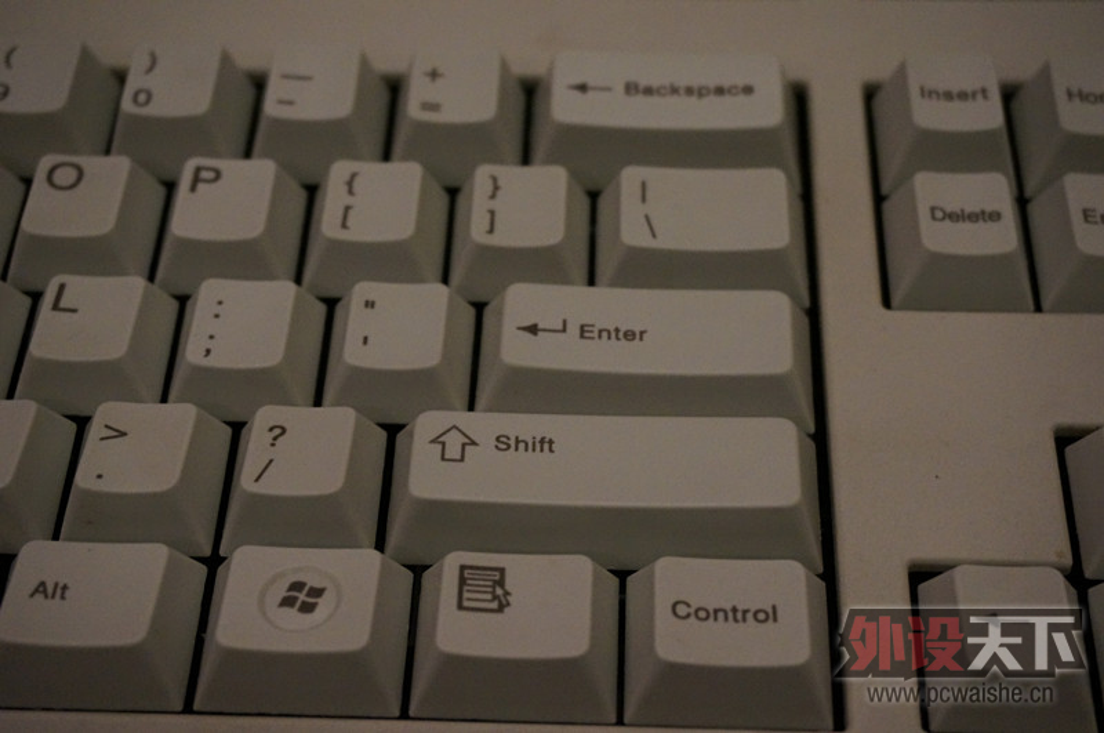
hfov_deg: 37.9
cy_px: 366
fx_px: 1608
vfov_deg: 25.7
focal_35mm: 52
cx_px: 552
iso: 3200
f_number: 5.6
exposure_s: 1/80
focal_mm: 35
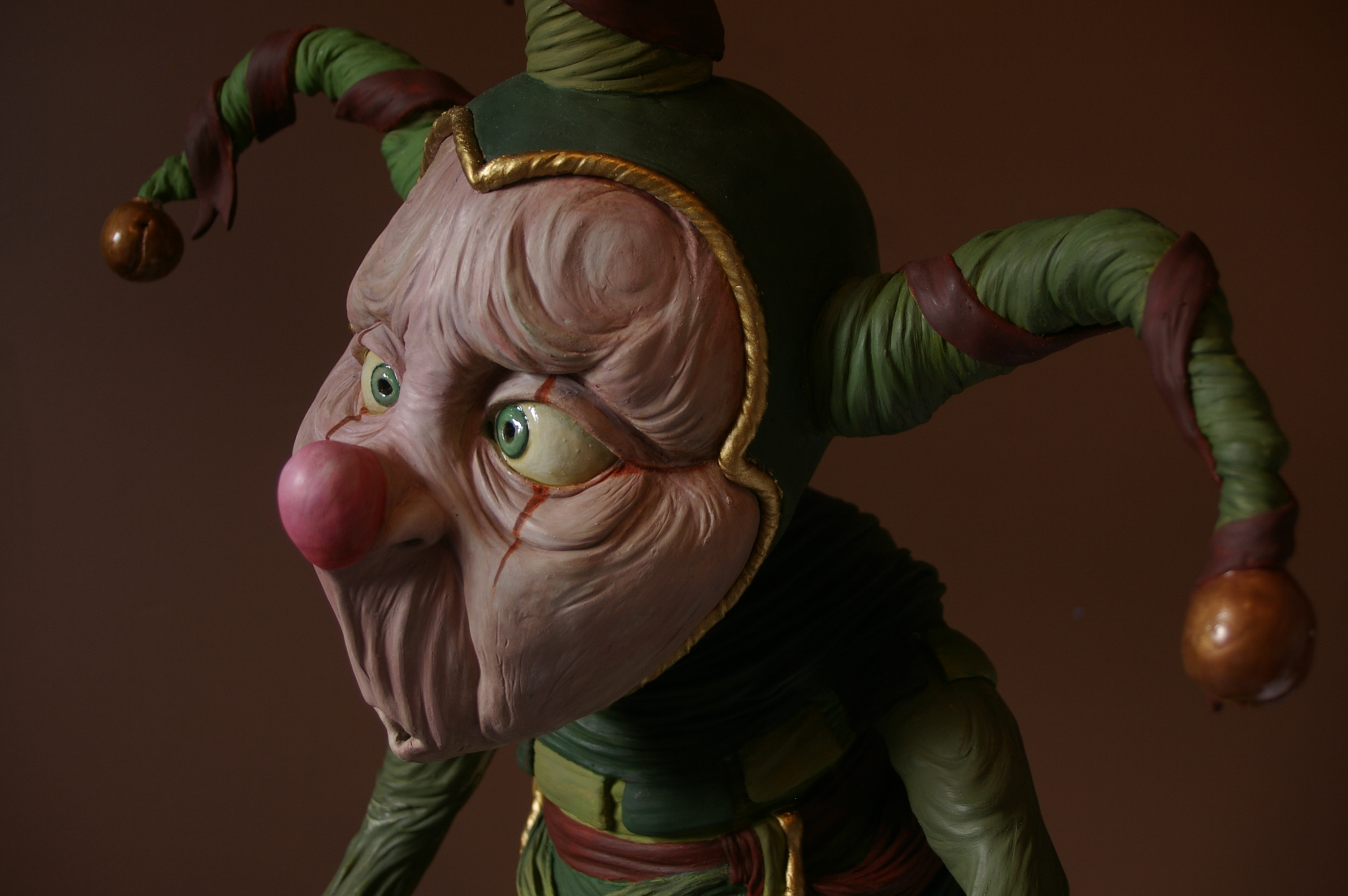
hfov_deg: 34.2
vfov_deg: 23.1
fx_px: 2189
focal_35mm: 58
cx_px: 674
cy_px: 448
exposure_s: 1/30
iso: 200
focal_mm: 39
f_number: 5.6
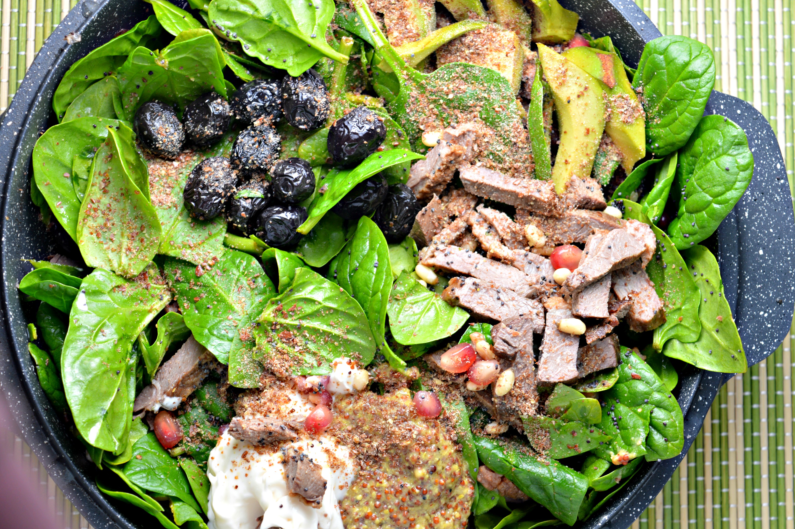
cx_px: 393
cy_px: 266
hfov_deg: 24.4
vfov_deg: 16.3
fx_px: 1842
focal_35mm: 84
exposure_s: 1/25
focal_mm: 55
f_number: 5.6
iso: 100
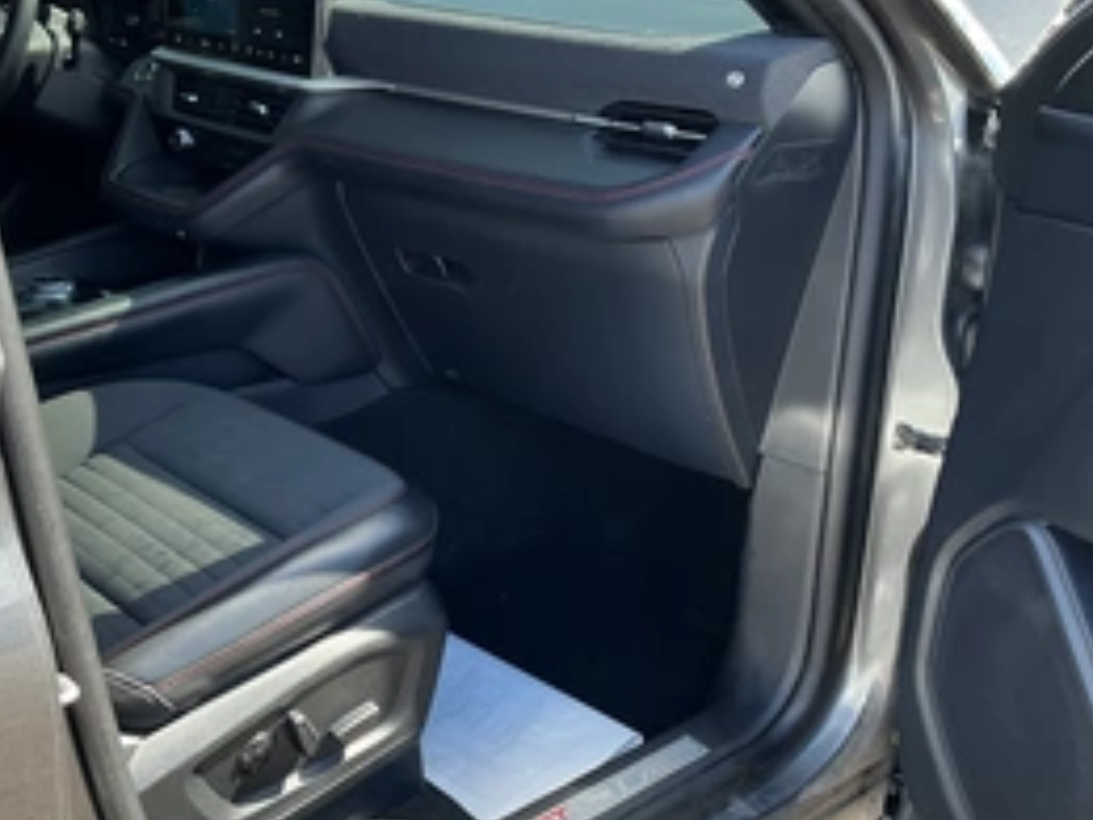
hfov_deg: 43.5
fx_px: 1358
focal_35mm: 43
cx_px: 404
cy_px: 378
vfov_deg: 33.6
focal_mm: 3
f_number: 1.8
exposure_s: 1/122
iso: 25
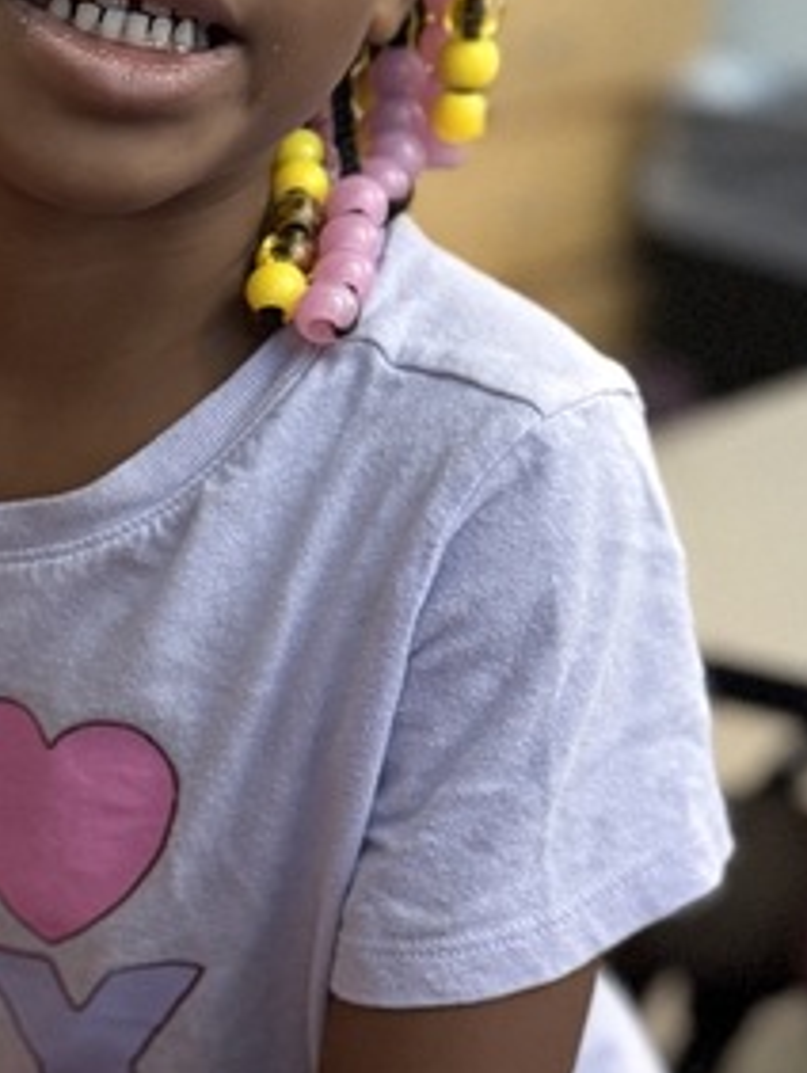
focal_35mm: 87
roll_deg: +0.4
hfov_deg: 16.1
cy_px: 871
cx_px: -247
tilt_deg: -23.2
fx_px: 2700
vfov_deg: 22.2
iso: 800
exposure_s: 1/59
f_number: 1.78
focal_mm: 6.76
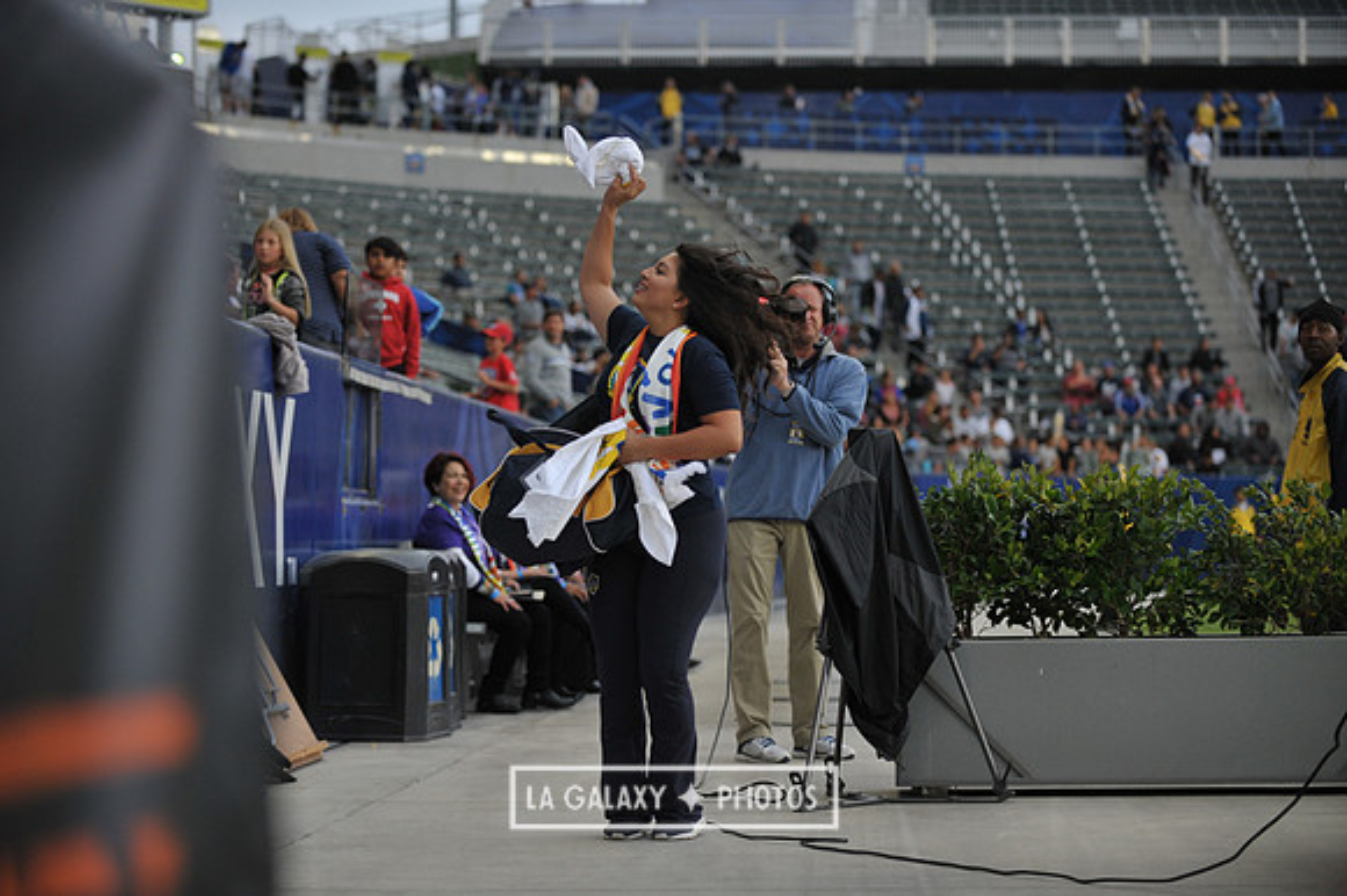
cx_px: 674
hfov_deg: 20.8
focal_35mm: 98
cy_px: 448
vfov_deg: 13.9
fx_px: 3665
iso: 800
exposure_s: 1/800
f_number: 2.8
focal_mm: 98
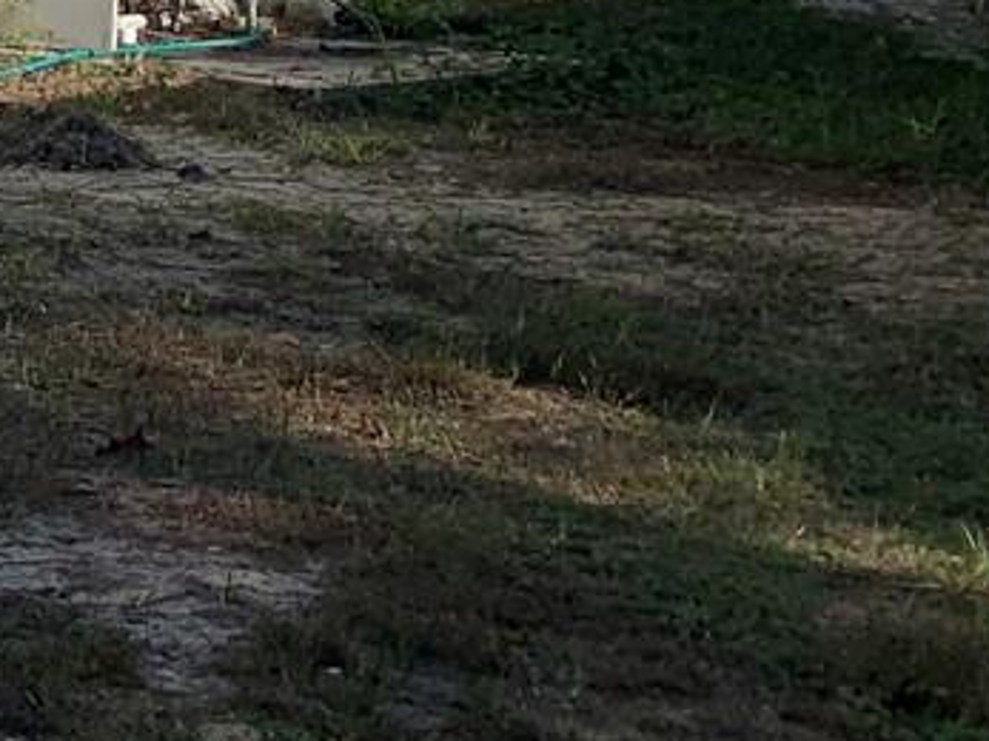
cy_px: -681
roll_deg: +0.7
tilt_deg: +1.7
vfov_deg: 11.3
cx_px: -841
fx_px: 3427
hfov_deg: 14.3
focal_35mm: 120
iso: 25
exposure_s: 1/3650
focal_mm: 4.25
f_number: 1.8
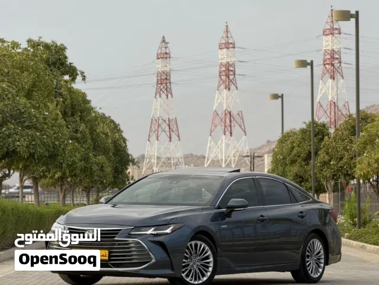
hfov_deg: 19.6
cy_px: 142
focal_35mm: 100
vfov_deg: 14.8
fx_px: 1095
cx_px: 190
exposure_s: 1/121
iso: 64
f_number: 2.8
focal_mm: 16.89
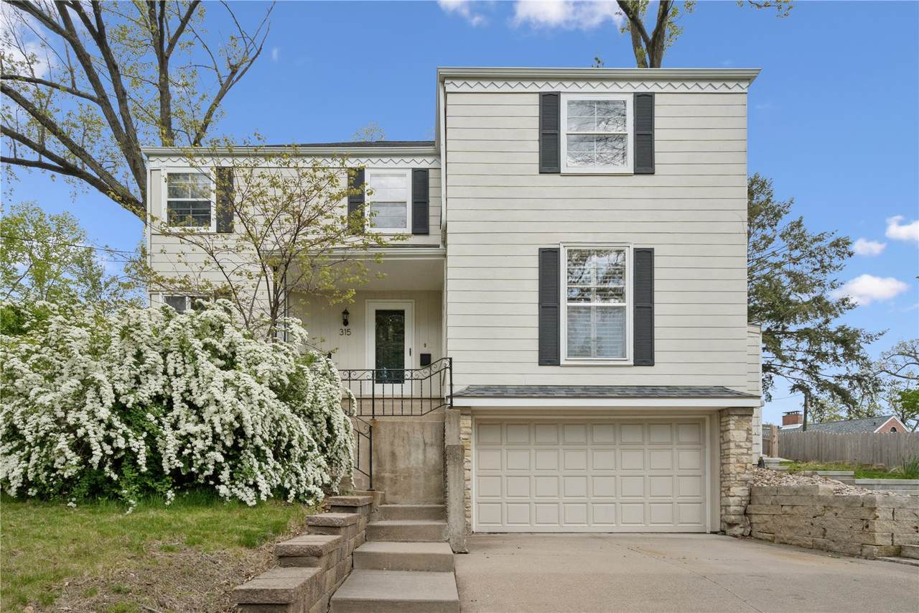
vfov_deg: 61.9
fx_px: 510
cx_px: 460
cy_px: 306
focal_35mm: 20
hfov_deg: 84.0
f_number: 8
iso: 1250
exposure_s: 1/2500
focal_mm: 20
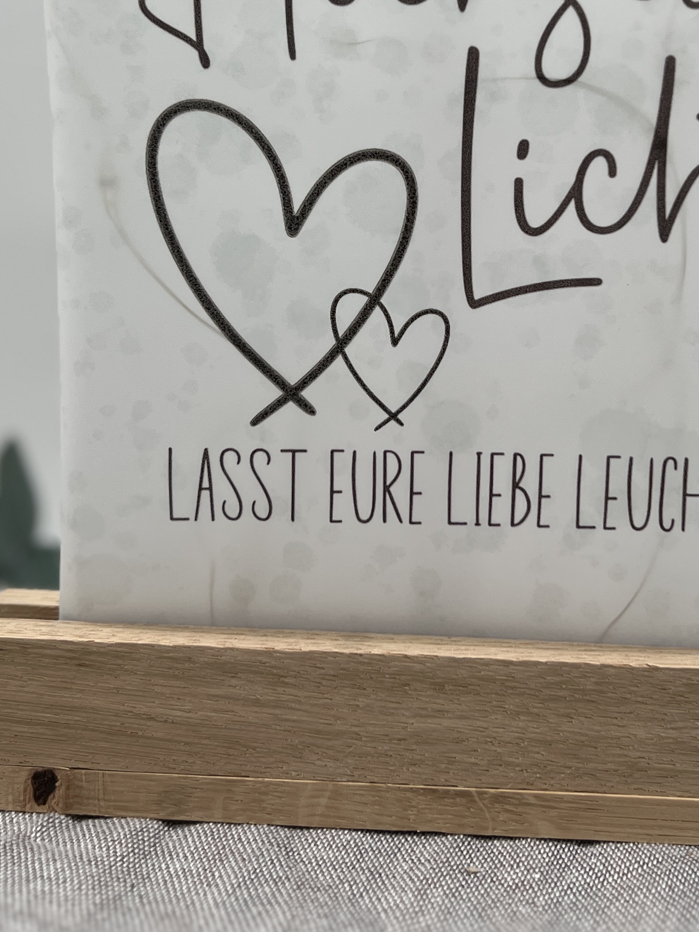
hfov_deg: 27.4
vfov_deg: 35.4
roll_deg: -2.0
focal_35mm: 53
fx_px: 1427
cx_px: 425
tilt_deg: -7.4
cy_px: 234
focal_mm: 5.7
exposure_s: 1/709
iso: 50
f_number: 1.5
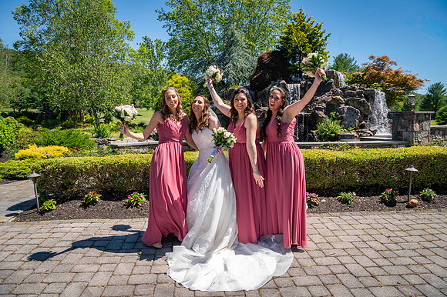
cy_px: 148
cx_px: 224
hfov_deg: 69.4
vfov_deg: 49.5
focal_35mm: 26
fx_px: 323
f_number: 9
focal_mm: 26
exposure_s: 1/800
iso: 500
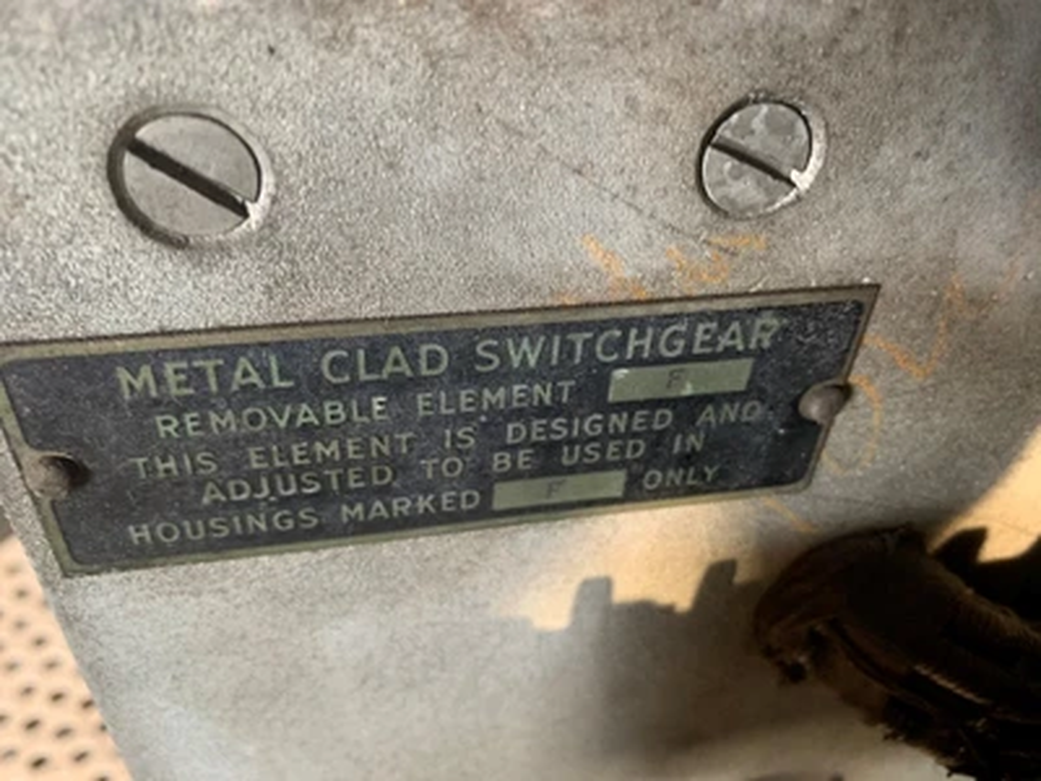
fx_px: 782
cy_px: 390
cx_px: 520
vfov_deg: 53.1
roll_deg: -2.5
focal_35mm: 26
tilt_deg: -38.8
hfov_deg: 67.3
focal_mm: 4.25
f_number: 1.8
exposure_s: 1/60
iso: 400
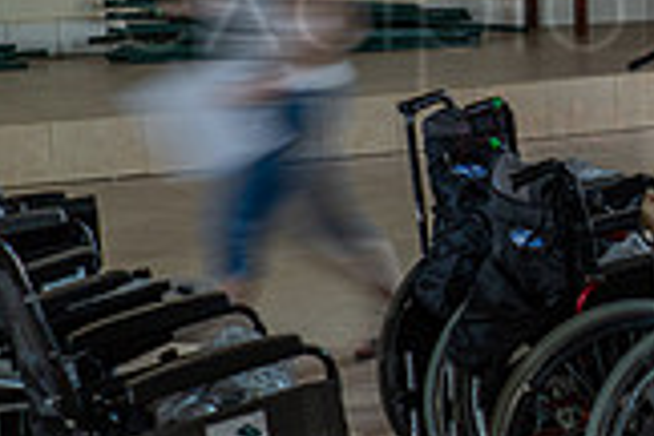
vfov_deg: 13.6
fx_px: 1817
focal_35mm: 100
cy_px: 38
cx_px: 836
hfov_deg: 19.0
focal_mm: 28
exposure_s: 1/5
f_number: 2
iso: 400
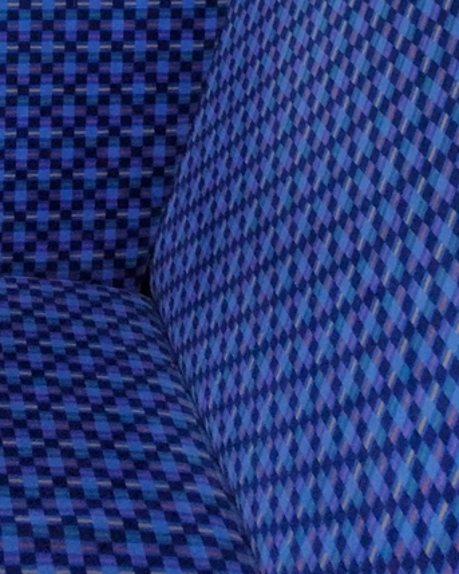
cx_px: -40
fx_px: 1206
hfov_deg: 20.6
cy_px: -170
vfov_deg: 23.6
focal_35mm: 71
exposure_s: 1/120
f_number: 2.4
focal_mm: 4.3
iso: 250
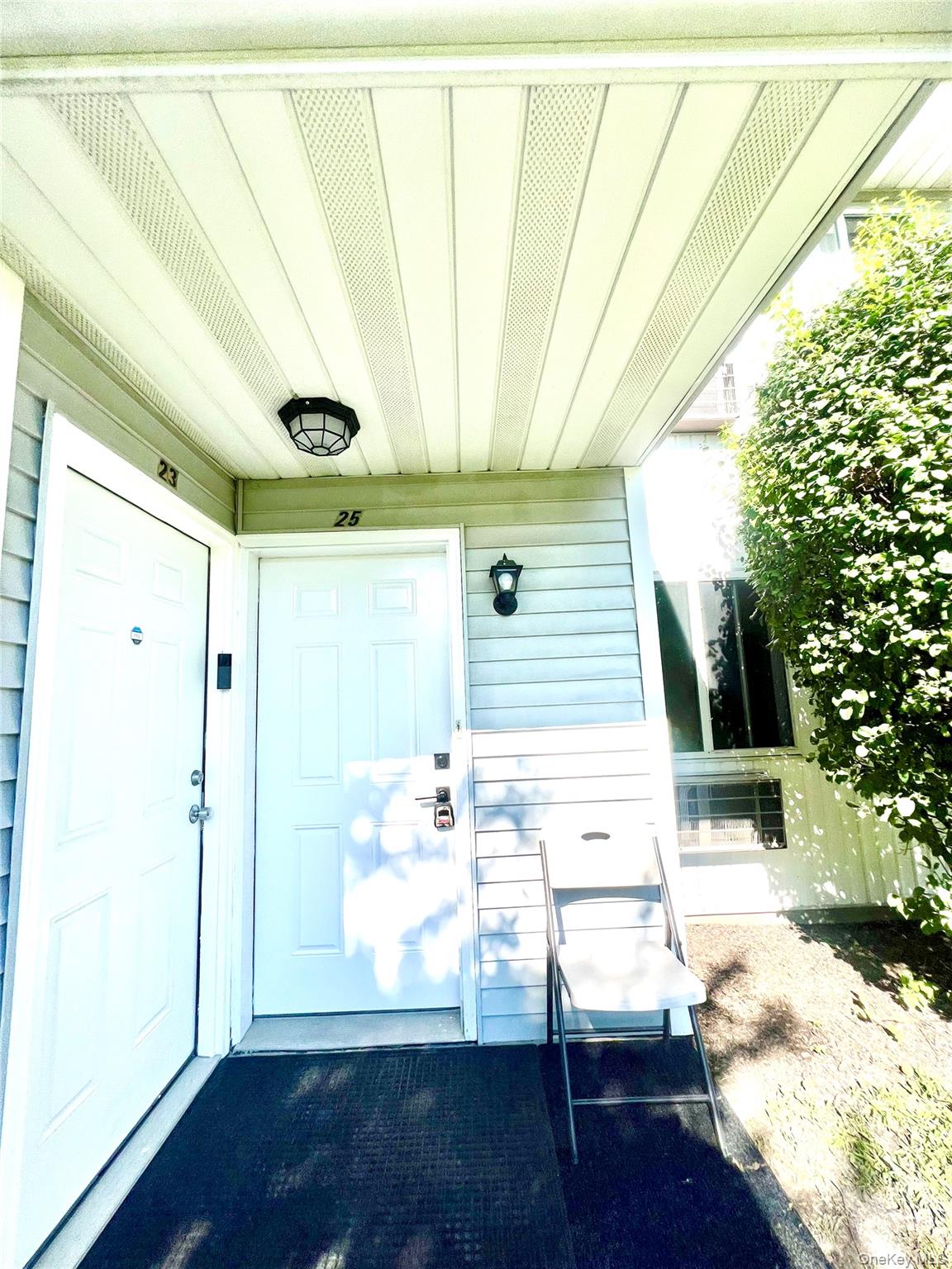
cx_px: 476
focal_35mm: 13
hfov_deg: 89.9
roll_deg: -0.6
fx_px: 477
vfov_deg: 106.2
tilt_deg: +7.1
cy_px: 634
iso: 32
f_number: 1.8
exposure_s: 1/1143
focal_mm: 1.57
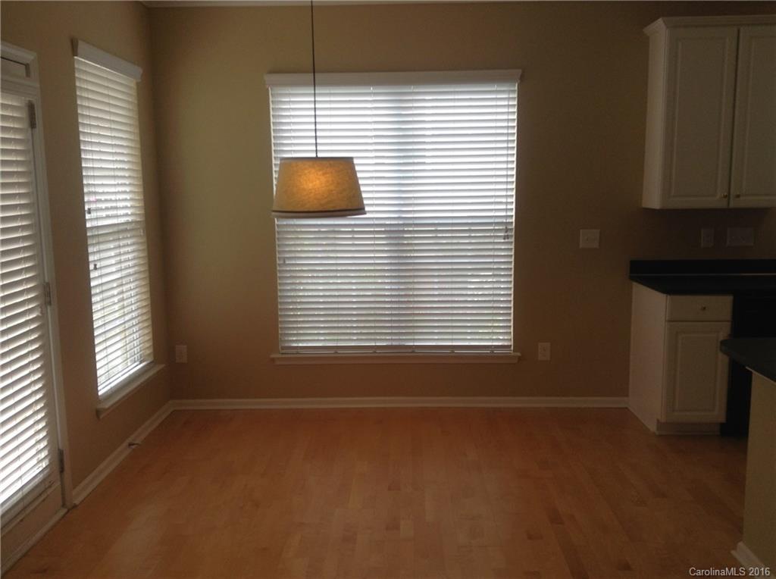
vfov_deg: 42.8
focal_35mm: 33
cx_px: 388
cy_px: 290
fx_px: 738
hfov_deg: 55.4
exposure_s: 1/40
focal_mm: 3.3
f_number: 2.4
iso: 32
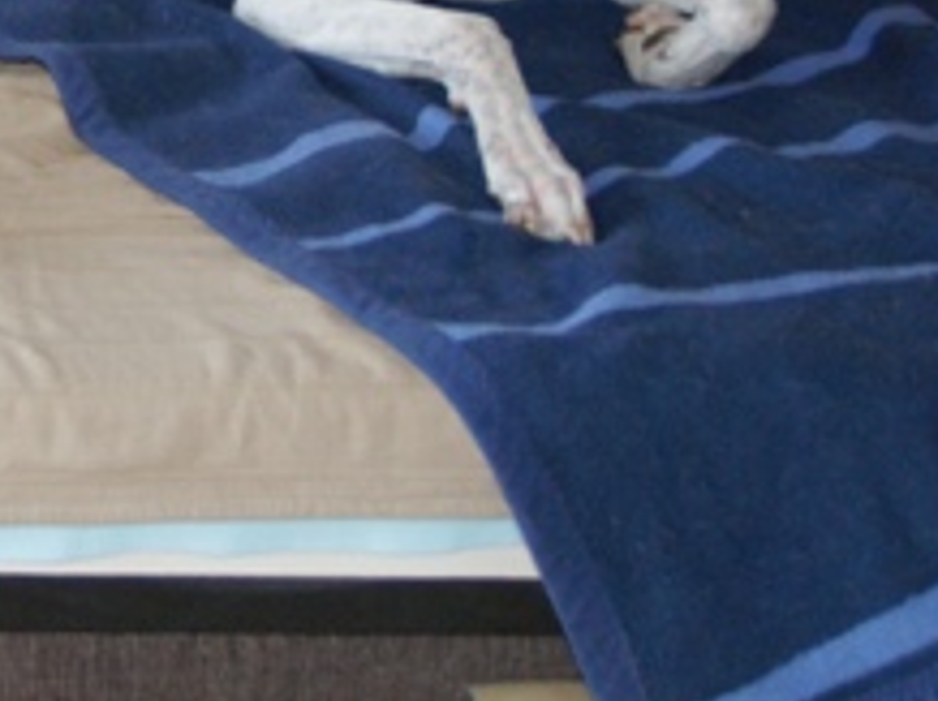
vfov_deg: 11.5
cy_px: -47
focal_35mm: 127
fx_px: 3438
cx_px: -323
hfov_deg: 14.8
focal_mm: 30
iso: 400
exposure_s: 1/60
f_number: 4.5
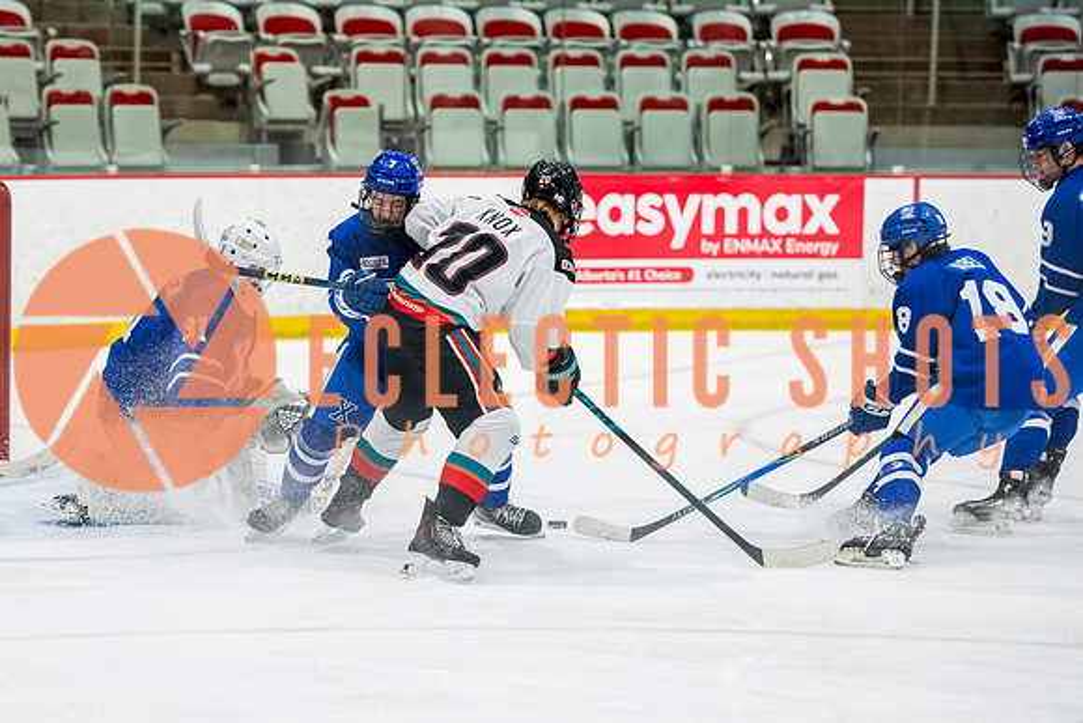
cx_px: 417
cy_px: 478
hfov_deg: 14.1
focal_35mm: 145
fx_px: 4372
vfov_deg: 9.4
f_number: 3.2
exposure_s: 1/800
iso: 1600
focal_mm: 110
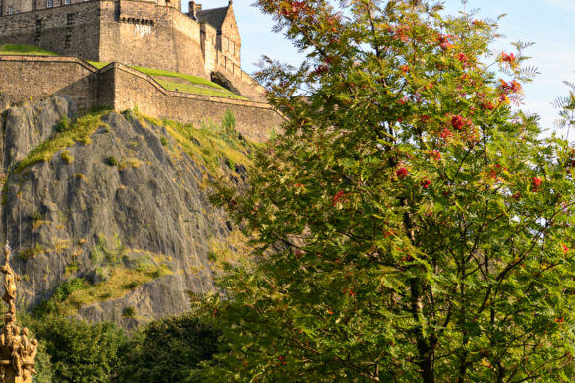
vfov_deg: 19.2
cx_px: 91
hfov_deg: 27.7
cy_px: 178
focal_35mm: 71
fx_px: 1134
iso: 100
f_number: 5.6
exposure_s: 1/160
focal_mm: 40
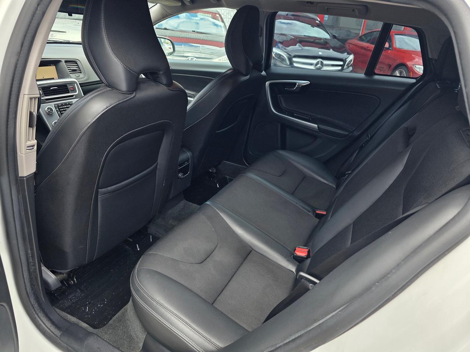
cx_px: 235
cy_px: 176
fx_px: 312
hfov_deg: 73.9
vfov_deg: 58.9
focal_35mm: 23
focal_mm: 6.3
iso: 40
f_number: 1.7
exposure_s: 1/359
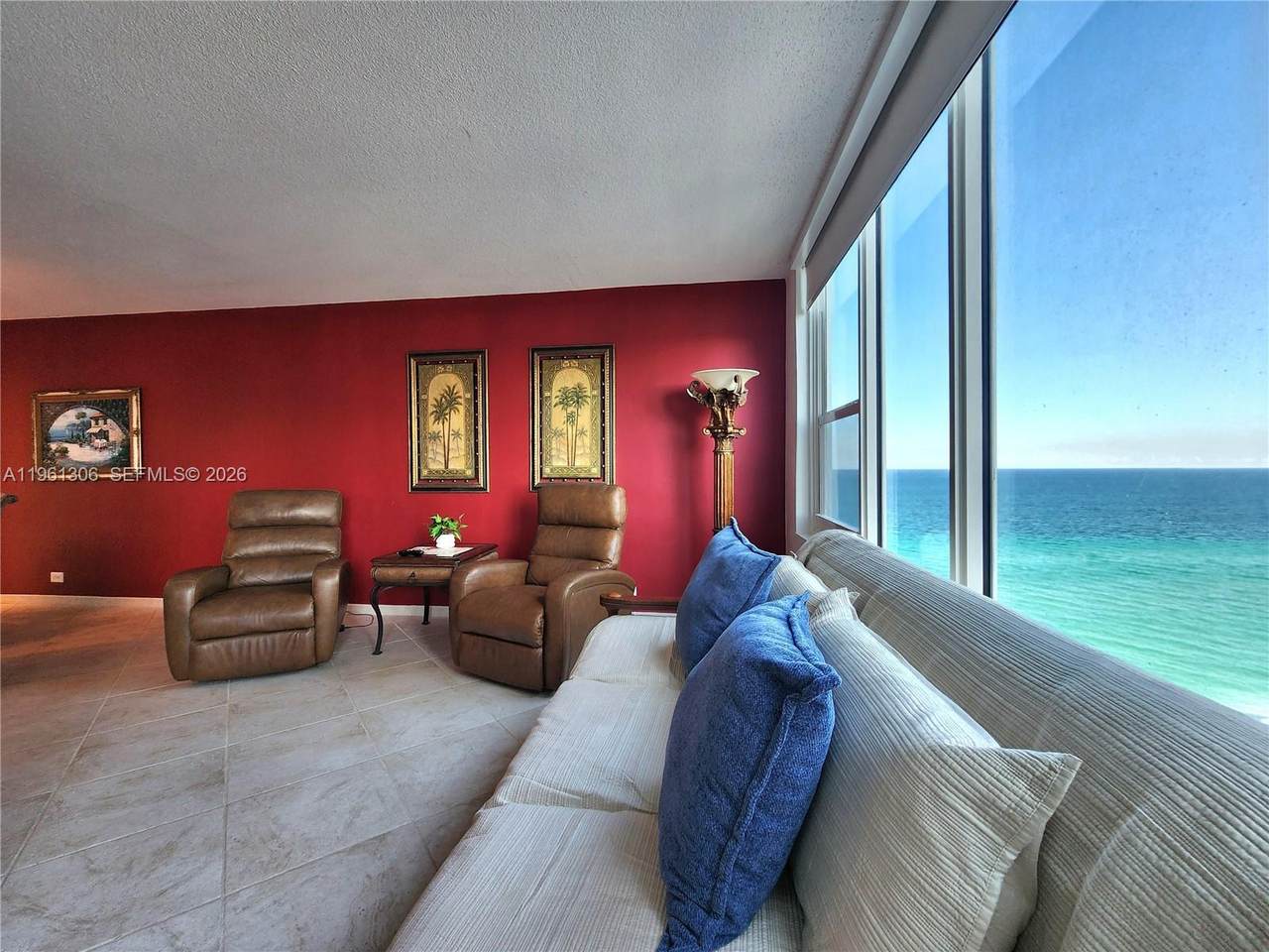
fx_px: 477
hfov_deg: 106.2
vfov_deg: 89.9
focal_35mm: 13
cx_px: 634
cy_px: 476
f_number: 2.2
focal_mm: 2.2
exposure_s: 1/60.2
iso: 100
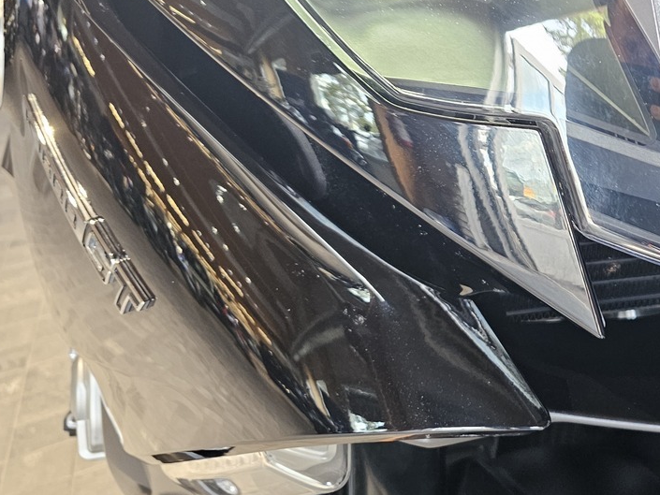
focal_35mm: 47
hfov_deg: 36.3
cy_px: 44
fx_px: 896
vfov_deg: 29.5
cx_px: 664
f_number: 1.7
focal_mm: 6.3
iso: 250
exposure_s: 1/66
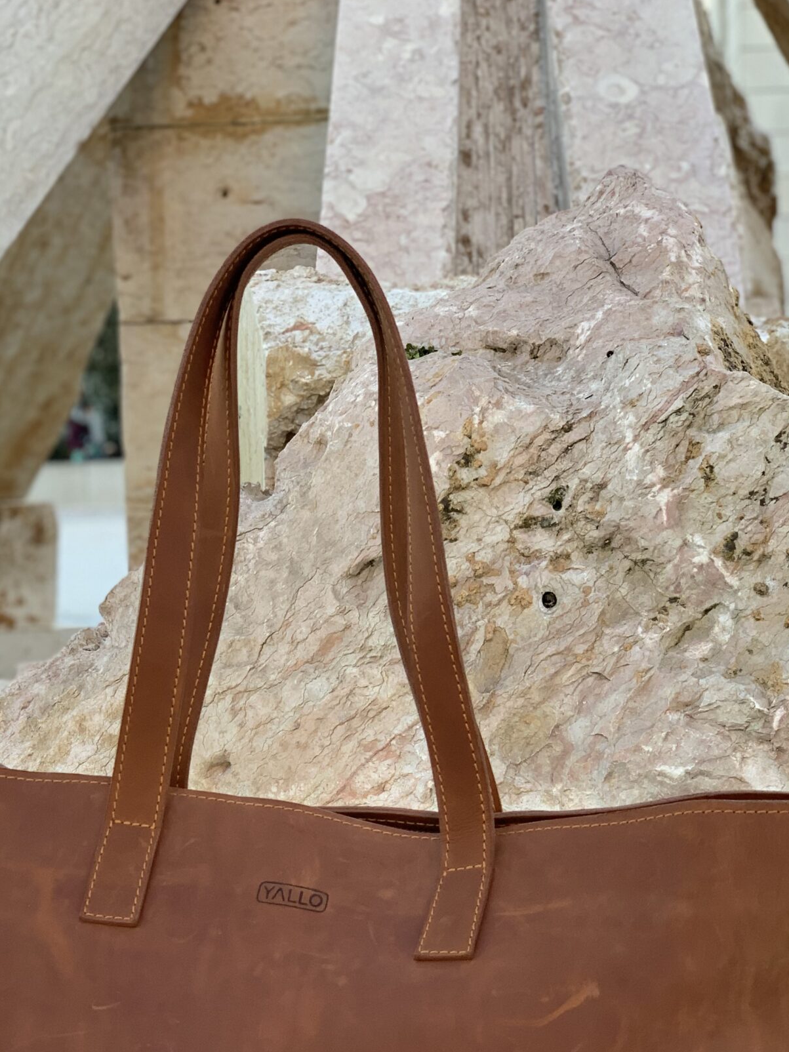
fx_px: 2522
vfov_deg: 23.2
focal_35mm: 83
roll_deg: +1.6
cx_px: 293
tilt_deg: -7.9
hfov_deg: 17.8
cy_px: 836
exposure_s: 1/122
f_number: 2.4
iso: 40
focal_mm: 6
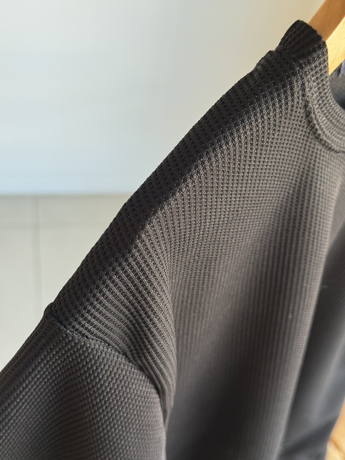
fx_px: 638
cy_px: 230
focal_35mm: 48
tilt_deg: -42.9
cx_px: 172
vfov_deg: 39.7
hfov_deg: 30.3
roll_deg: -11.6
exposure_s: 1/91
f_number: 1.78
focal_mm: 6.76
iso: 100
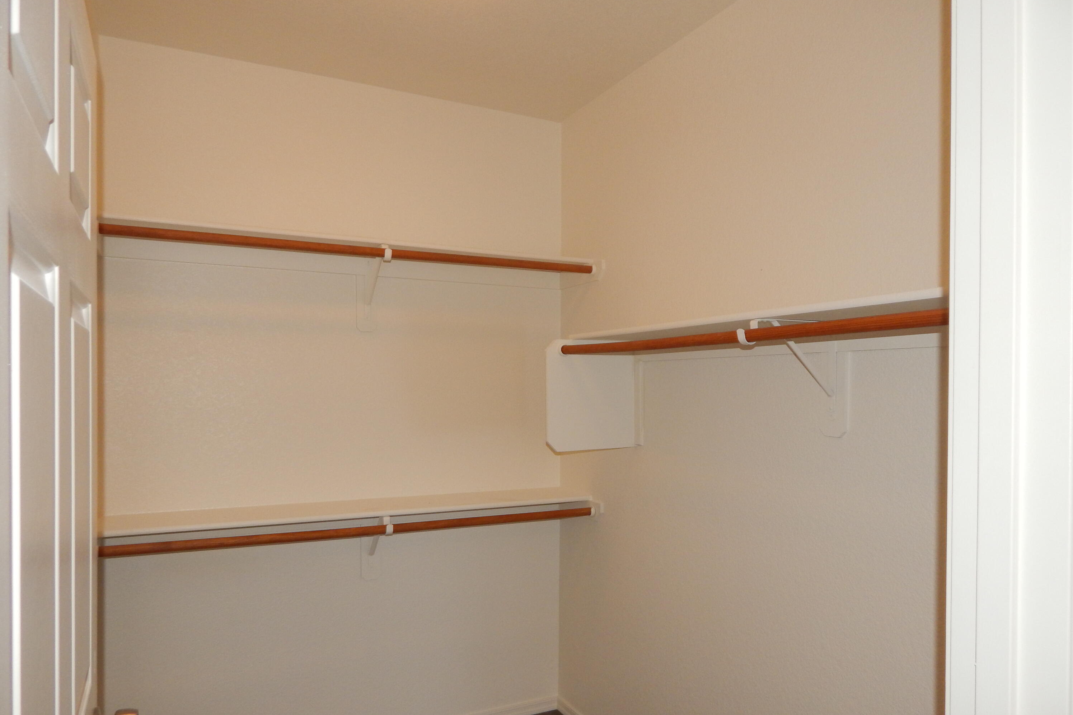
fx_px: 715
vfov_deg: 53.0
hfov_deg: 73.7
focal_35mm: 24
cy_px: 393
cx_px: 538
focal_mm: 4
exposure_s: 1/30
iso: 200
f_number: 6
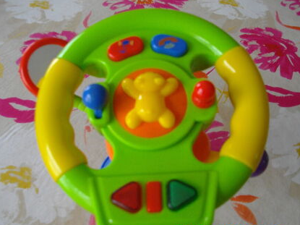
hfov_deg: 50.1
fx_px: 321
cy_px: 127
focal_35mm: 37
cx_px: 147
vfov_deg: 38.6
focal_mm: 5.7
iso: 200
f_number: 2.9
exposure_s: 1/80
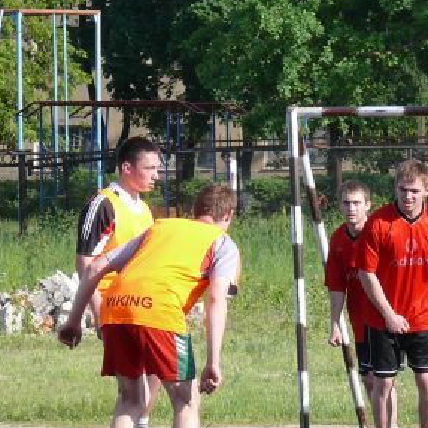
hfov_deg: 3.8
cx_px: 415
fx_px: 6393
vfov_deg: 3.8
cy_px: 294
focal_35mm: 457
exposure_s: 1/320
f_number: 4.5
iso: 100
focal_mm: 31.4
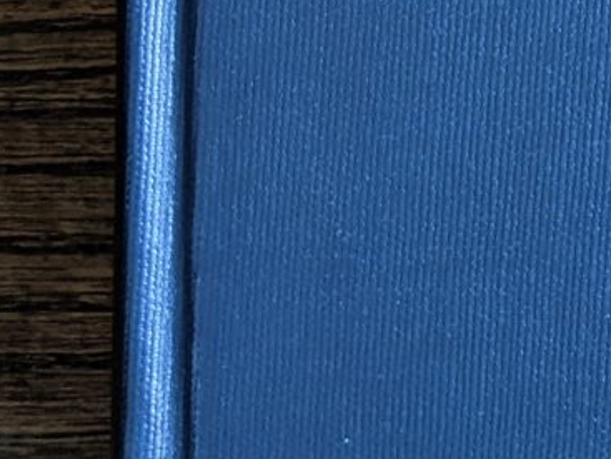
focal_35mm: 147
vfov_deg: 9.6
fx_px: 2597
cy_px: -369
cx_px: 844
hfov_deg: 12.9
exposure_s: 1/24.1
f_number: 1.8
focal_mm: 4.44
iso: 183
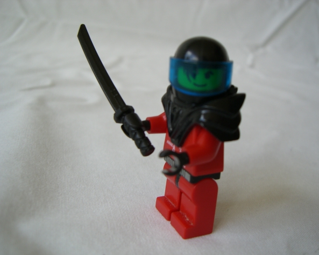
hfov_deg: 45.8
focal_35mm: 40
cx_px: 169
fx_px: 378
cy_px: 128
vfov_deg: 37.4
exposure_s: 1/80
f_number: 2.7
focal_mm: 6.2
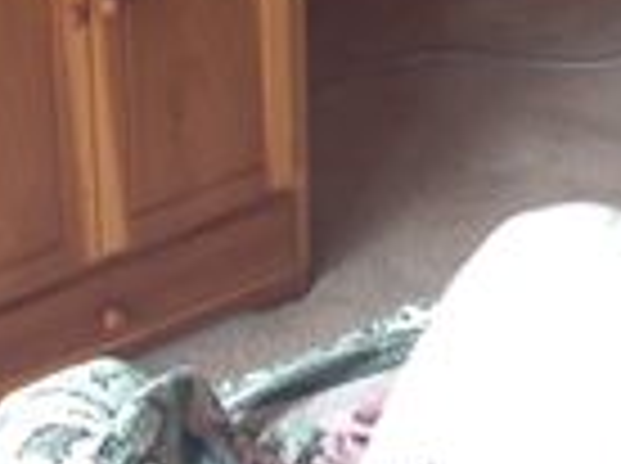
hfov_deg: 13.7
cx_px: 436
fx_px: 2579
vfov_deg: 9.8
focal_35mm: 144
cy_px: -351
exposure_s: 1/24
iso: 64
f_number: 2.4
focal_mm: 4.13
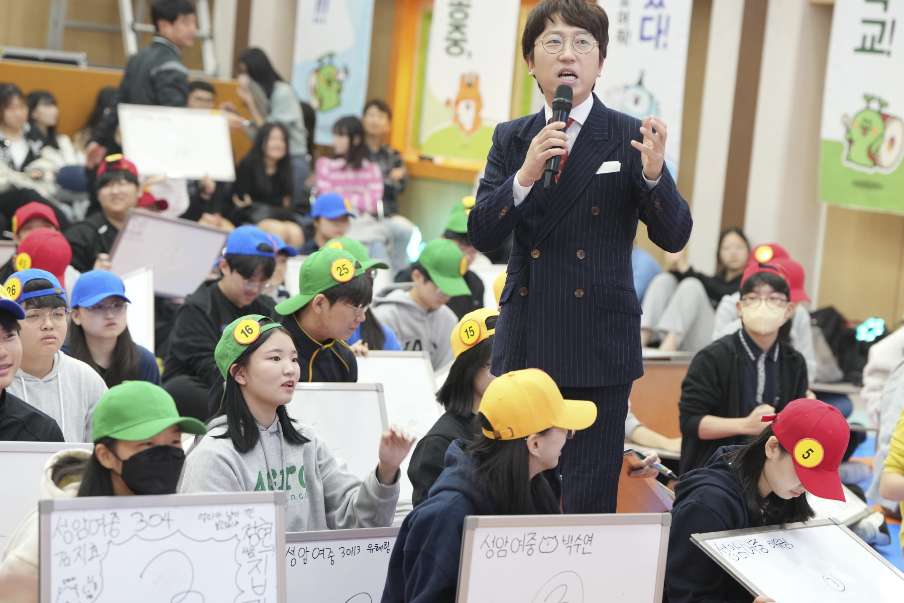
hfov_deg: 18.8
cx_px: 452
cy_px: 302
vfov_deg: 12.6
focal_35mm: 109
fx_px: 2737
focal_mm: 109
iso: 2500
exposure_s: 1/160
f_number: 4
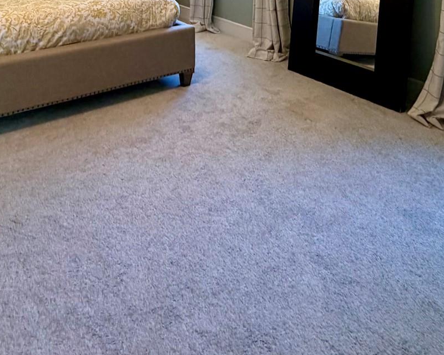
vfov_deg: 34.2
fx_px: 460
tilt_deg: -1.9
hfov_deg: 51.5
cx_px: 208
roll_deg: +1.0
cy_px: -68
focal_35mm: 35
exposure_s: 1/120
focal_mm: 2.22
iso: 250
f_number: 2.2
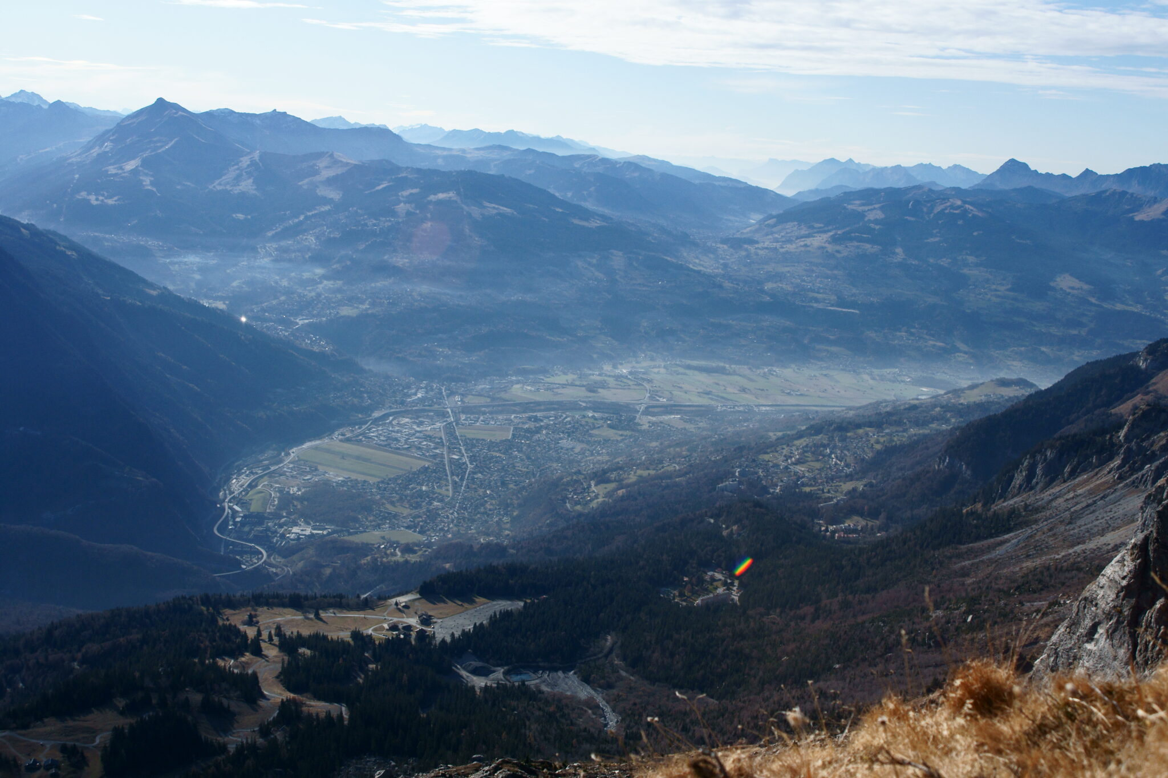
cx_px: 584
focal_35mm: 36
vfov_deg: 36.9
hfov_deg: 53.1
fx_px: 1168
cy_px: 389
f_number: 5.6
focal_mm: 24
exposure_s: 1/2500
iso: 400
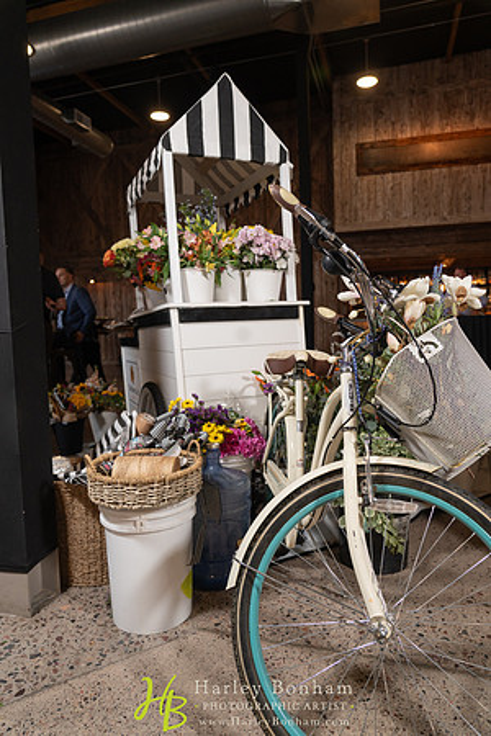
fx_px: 491
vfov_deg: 73.7
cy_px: 368
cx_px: 246
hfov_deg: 53.1
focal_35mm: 24
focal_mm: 24
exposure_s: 1/125
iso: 1250
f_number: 4
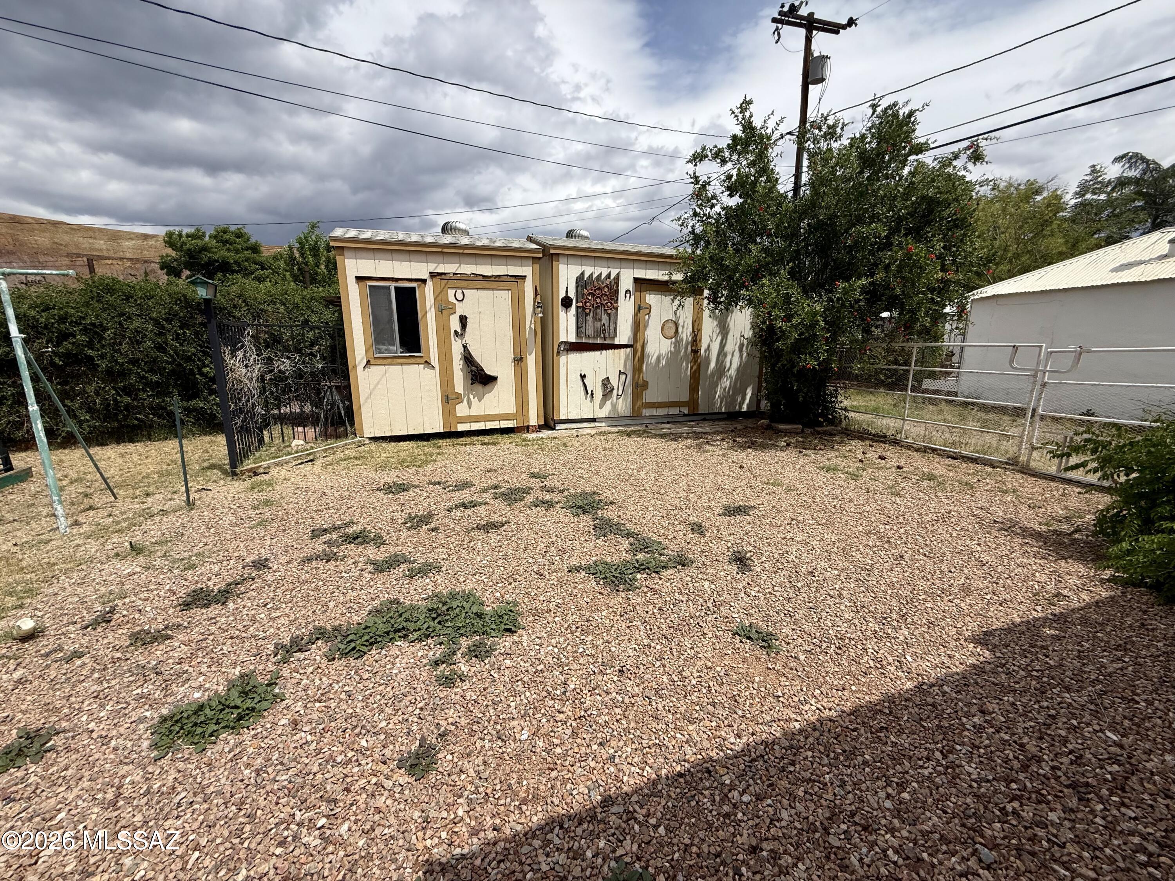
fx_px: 475
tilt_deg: -10.5
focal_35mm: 14
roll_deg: +0.1
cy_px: 440
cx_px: 588
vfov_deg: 85.7
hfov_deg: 102.1
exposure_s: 1/3891
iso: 50
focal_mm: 2.22
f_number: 2.2
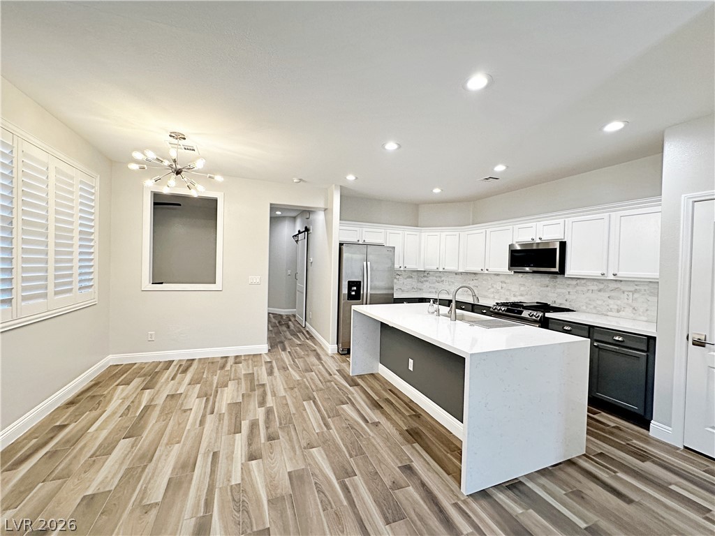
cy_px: 268
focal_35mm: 14
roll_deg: -0.5
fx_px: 289
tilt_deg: +0.1
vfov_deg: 85.7
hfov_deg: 102.1
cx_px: 358
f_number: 2.2
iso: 160
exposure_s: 1/120
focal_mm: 2.22
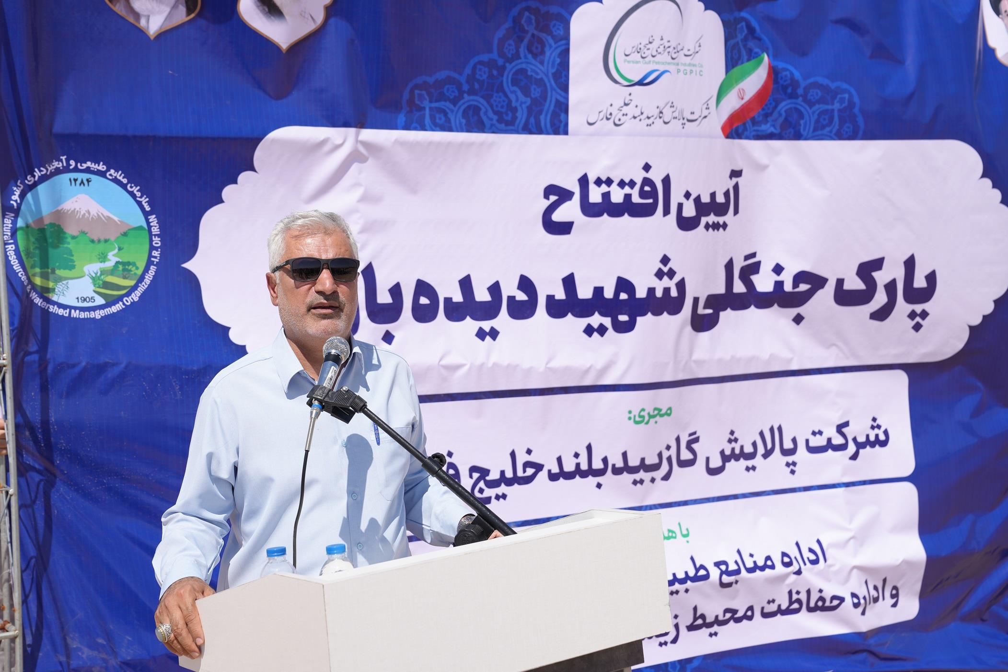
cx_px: 504
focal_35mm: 50
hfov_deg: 39.6
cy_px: 336
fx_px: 1400
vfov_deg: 27.0
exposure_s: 1/1000
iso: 100
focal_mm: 50
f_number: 5
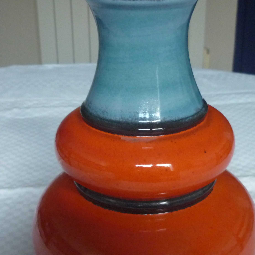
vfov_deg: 29.4
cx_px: 157
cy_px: 164
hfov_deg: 29.5
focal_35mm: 58
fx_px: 483
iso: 400
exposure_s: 1/20
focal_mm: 5.5
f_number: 2.8
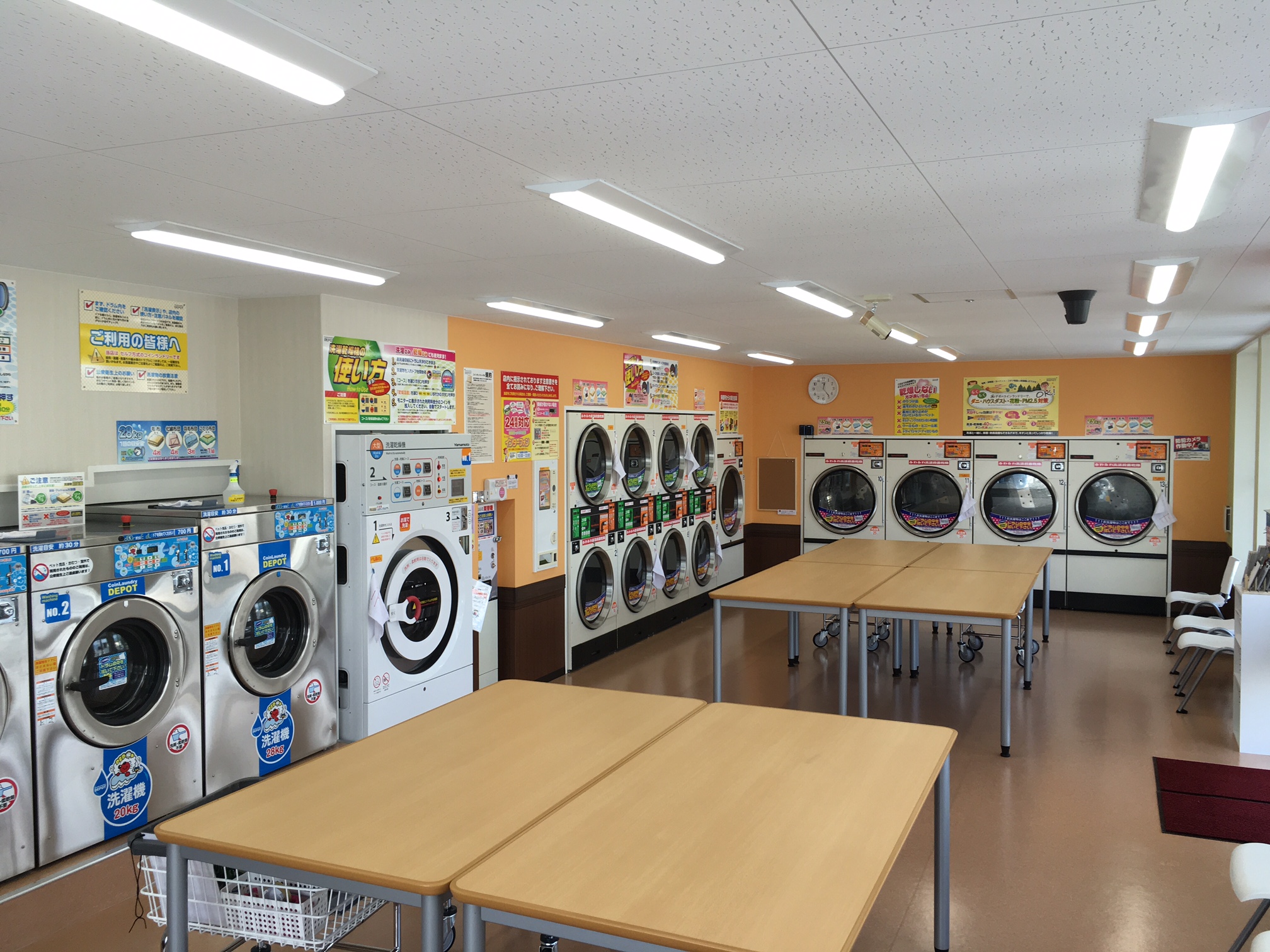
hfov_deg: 61.7
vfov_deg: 48.2
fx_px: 1064
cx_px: 635
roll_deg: -0.3
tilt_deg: -2.0
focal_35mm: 29
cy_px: 476
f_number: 2.2
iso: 32
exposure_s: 1/120
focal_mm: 4.15
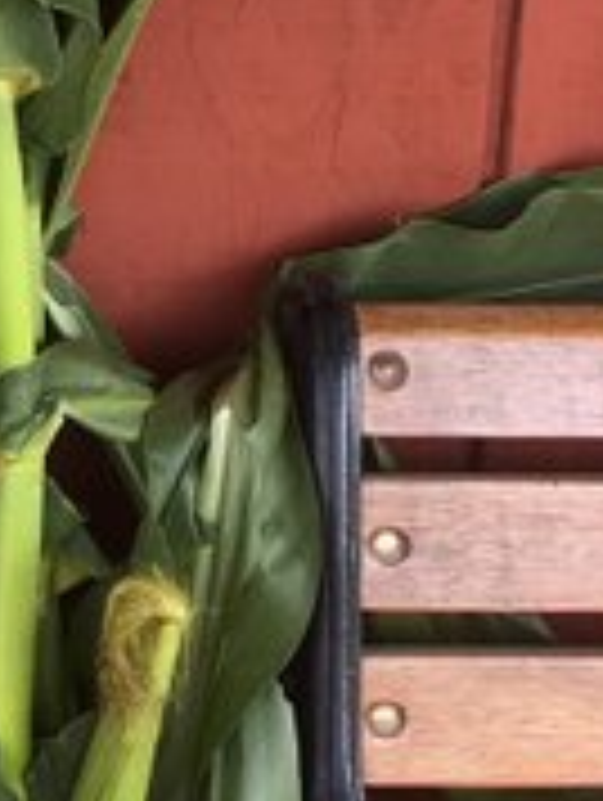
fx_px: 3012
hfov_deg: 10.3
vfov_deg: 14.5
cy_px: -266
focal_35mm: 130
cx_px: -720
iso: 25
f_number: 2.2
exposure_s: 1/166
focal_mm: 4.15
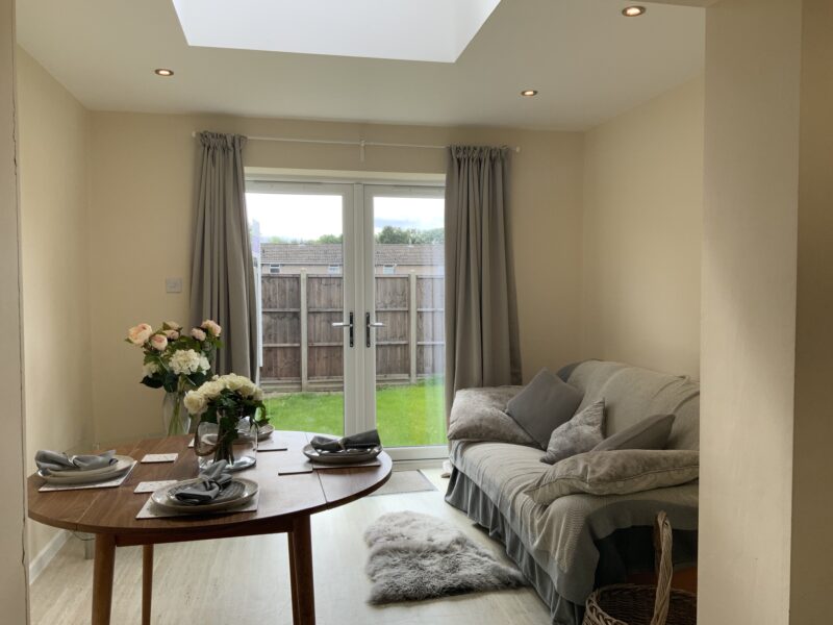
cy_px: 312
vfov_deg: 48.2
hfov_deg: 61.7
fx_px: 698
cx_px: 416
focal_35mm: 29
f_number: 1.8
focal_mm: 3
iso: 16
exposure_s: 1/248
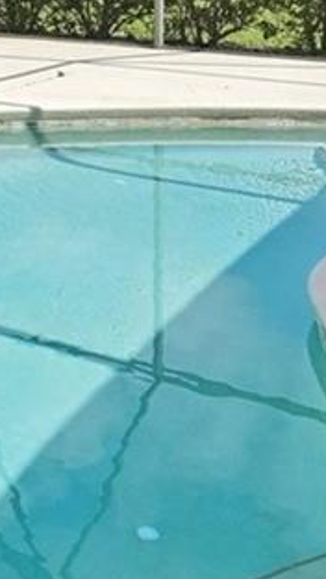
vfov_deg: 25.3
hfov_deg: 13.7
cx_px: -320
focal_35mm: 75
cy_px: -119
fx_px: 1153
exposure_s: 1/1250
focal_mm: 14
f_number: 8
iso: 400
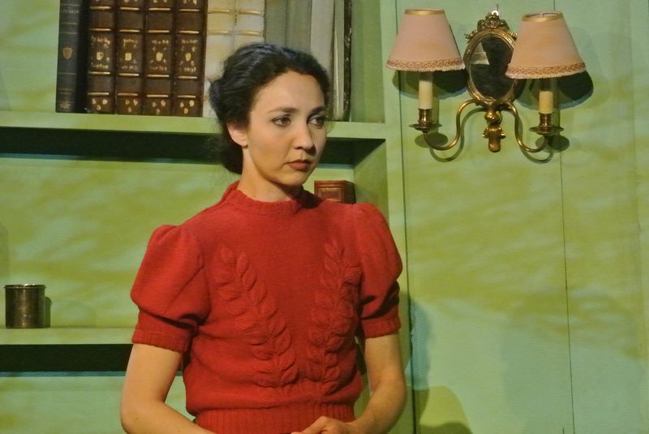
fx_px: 5359
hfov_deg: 6.9
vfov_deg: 4.6
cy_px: 217
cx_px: 324
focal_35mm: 297
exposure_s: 1/100
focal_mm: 110
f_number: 7.1
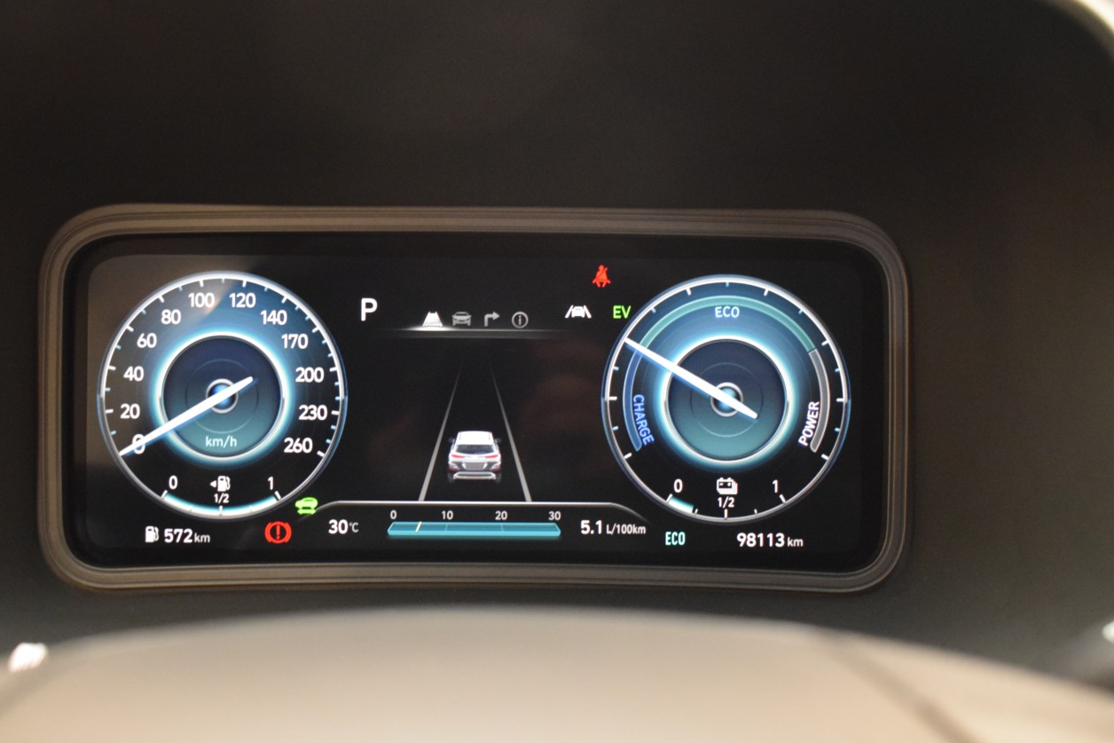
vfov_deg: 31.2
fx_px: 1330
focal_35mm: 43
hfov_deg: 45.3
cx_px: 472
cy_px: 399
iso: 3200
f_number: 4
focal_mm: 24
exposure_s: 1/25
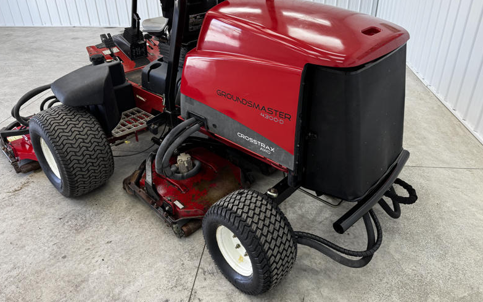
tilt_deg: -27.5
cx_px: 238
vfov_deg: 47.3
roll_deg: +1.1
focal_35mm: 26
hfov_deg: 70.4
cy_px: 119
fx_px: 342
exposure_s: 1/120
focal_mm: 6.76
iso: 80
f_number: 1.78
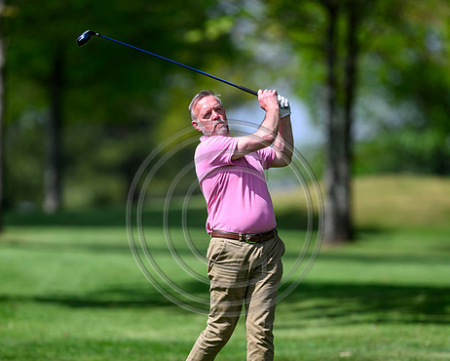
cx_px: 238
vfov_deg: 2.8
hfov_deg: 3.5
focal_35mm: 548
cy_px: 218
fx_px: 7301
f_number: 3.5
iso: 500
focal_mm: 400
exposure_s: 1/5000
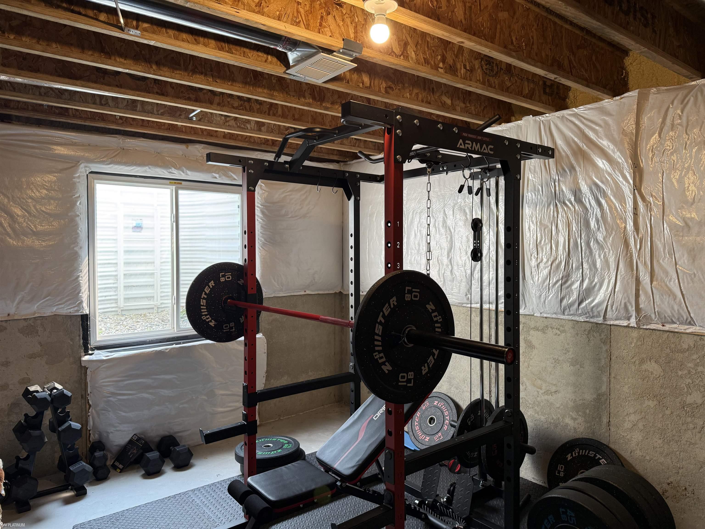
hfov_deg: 71.6
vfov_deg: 56.8
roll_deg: +1.1
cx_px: 352
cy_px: 264
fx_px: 489
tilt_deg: -1.7
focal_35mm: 24
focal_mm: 6.76
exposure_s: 1/60
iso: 125
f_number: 1.78
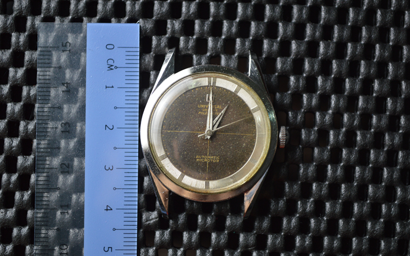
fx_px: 944
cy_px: 132
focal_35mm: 85
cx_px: 206
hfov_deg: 24.5
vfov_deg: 15.5
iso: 400
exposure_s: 1/30
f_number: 5.6
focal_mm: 55
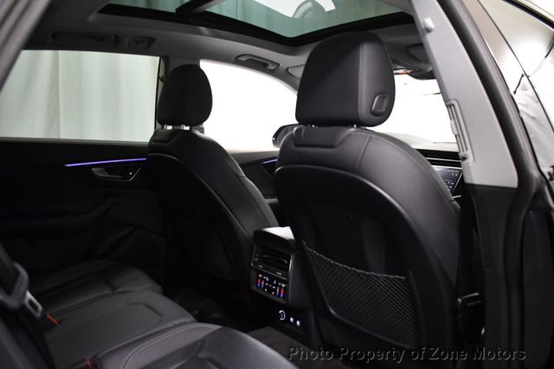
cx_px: 277
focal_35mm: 31
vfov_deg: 42.3
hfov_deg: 60.3
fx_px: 477
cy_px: 184
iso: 3200
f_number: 3.8
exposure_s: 1/80
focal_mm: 21
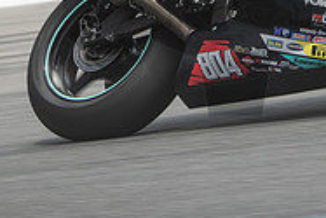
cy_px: -97
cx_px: 235
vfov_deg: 1.5
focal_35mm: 930
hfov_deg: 2.2
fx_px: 8428
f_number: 4
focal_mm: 200
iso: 125
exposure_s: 1/400
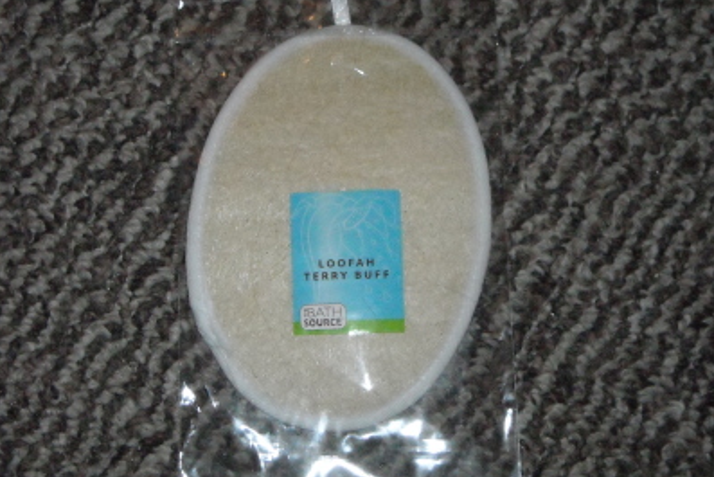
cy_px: 238
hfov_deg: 23.1
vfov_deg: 15.5
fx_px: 1746
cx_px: 358
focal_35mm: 88
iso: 911
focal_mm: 13.73
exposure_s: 1/125
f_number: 4.1
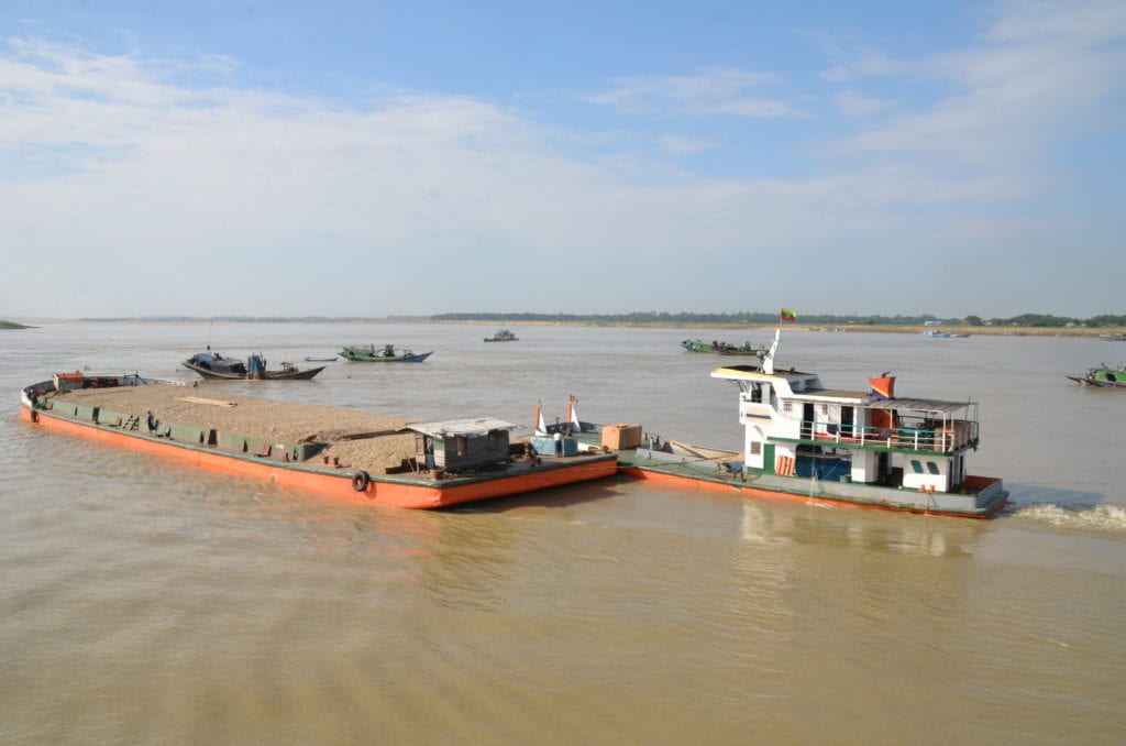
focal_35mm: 27
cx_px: 563
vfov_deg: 47.7
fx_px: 843
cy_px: 373
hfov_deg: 67.5
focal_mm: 18
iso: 800
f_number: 14
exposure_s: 1/800
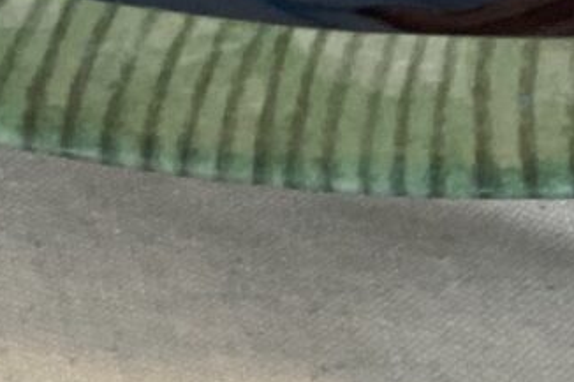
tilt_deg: -29.6
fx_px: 6773
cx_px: 511
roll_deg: +0.5
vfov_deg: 3.1
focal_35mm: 425
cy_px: -1259
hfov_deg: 4.8
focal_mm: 6
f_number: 2
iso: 80
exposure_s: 1/122
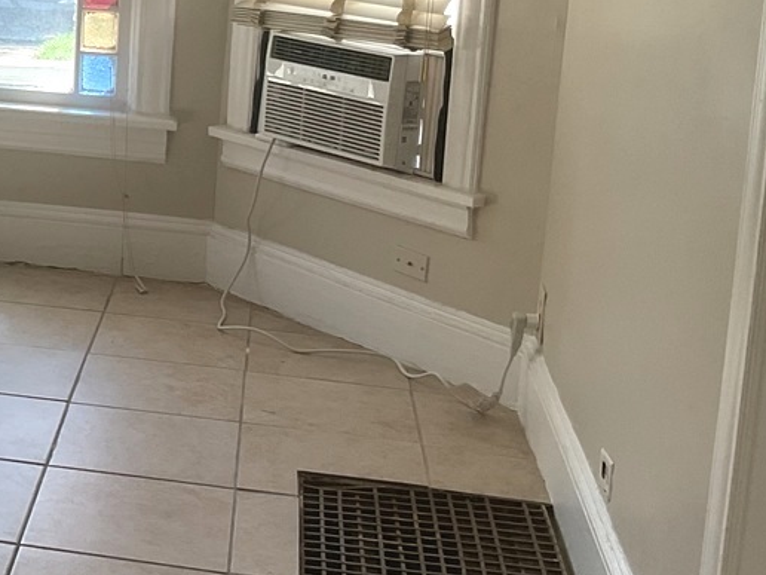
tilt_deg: -9.7
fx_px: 1792
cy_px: 82
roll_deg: -0.7
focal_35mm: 81
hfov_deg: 22.3
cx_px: -151
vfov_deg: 18.0
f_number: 1.8
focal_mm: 3
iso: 25
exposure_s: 1/120
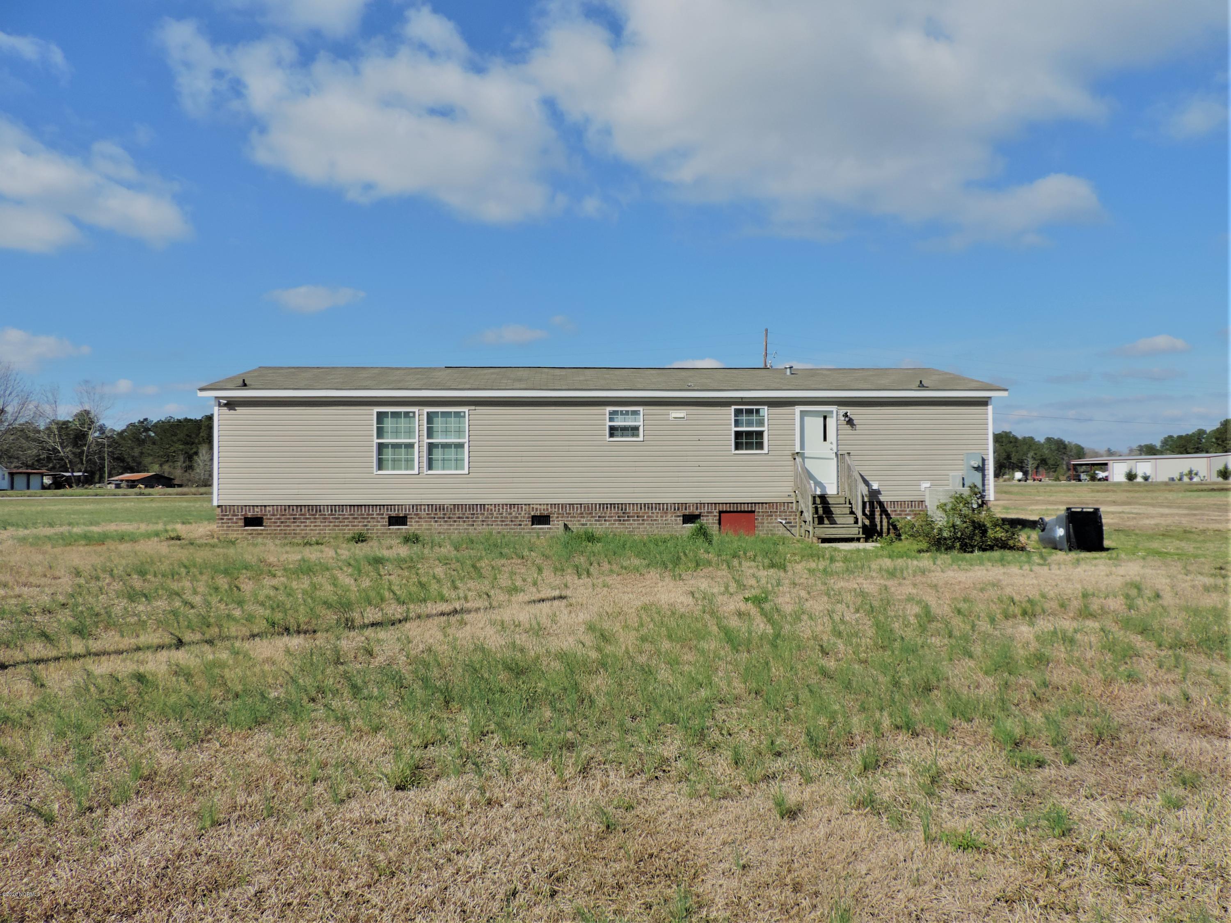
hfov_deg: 71.6
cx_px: 616
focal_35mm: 24
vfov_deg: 56.8
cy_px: 462
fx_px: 853
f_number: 3
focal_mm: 4.3
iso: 80
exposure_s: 1/1250
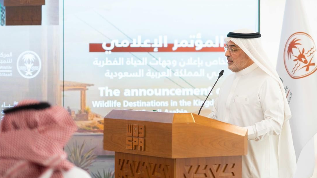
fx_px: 1093
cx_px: 210
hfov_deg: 16.5
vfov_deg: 9.3
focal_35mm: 130
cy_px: 63
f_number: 1.4
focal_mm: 85
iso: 640
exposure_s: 1/160
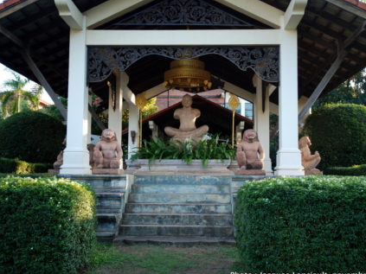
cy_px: 143
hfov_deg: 45.8
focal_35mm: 41
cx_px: 188
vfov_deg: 35.1
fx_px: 433
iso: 100
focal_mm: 24
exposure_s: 1/25
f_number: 4.5
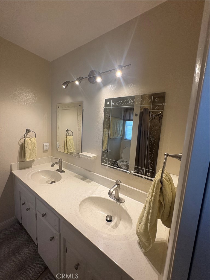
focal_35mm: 14
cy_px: 140
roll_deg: -4.5
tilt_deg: -9.4
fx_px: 113
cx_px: 105
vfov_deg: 102.1
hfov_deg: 85.7
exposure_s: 1/60
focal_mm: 2.22
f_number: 2.2
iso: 125
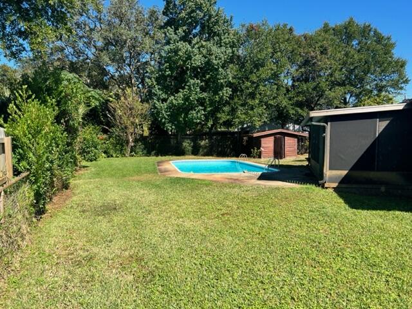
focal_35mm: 26
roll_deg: +0.7
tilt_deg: -2.6
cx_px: 206
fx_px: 309
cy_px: 154
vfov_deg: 53.1
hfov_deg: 67.3
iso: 50
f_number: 1.5
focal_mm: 5.7
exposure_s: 1/2353
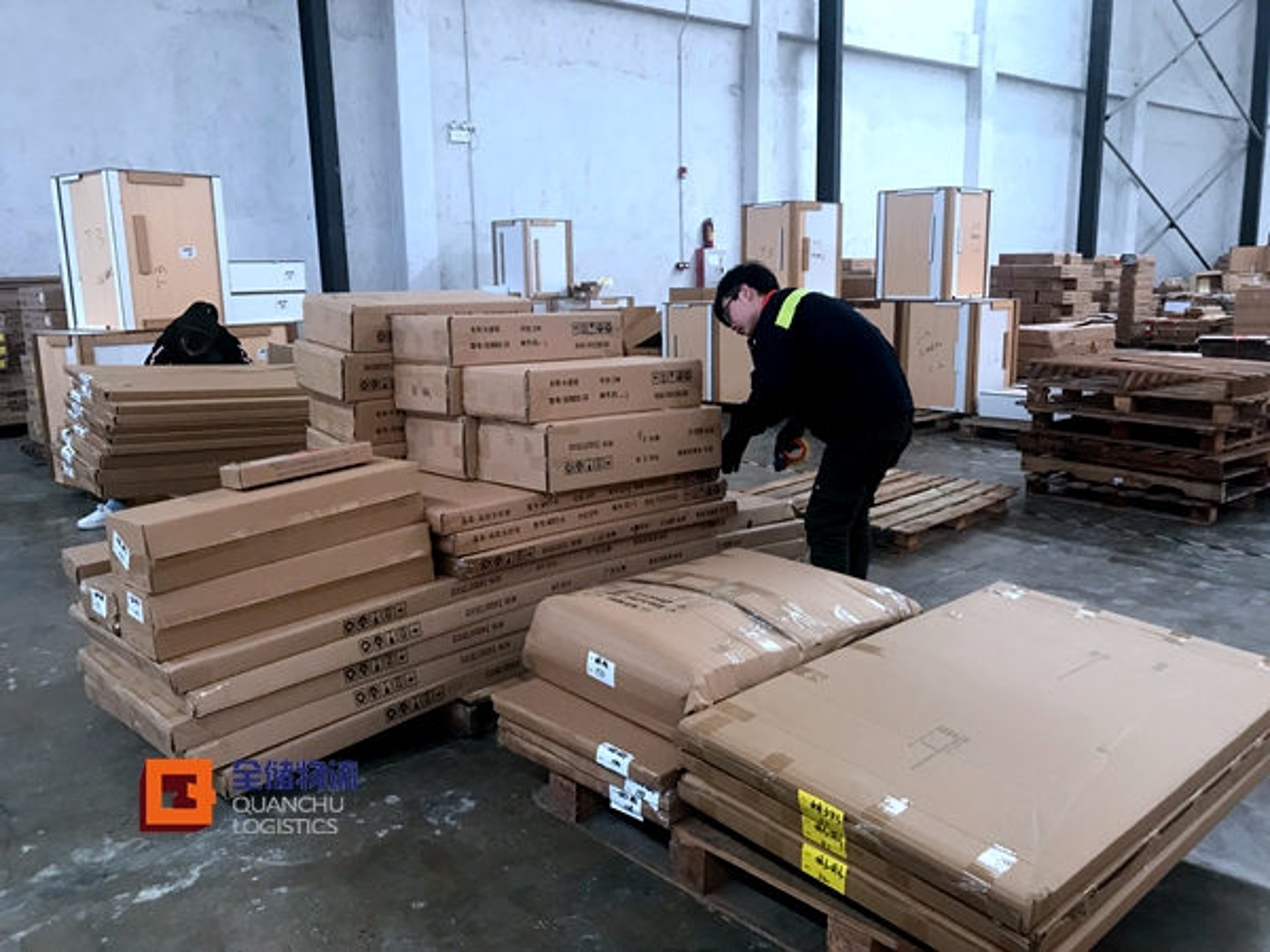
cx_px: 635
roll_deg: +1.3
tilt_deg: -10.0
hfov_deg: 63.4
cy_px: 476
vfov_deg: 49.7
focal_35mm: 28
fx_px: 1027
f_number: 1.8
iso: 32
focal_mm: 3.99
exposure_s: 1/25
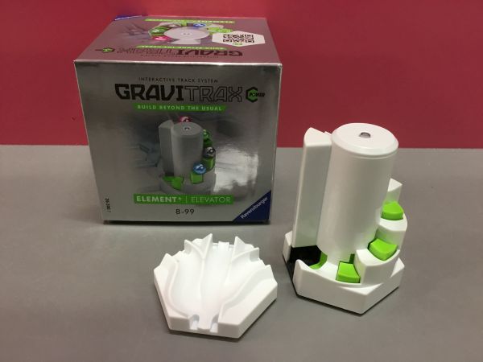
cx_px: 242
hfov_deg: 58.4
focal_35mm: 31
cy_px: 181
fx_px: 433
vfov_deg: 45.4
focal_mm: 3.3
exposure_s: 1/30
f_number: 2.4
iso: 80
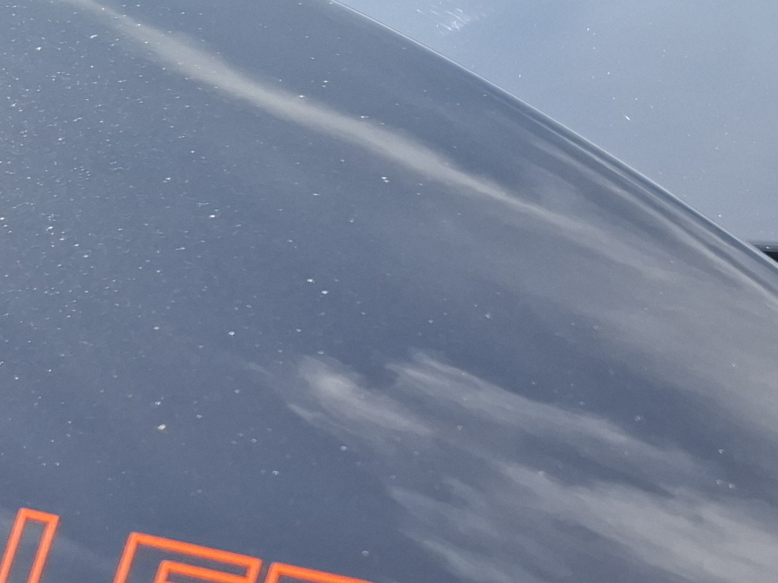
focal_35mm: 95
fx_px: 2135
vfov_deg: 14.5
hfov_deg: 20.6
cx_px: 306
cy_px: 880
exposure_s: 1/525
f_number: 1.8
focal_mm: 5.54
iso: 50
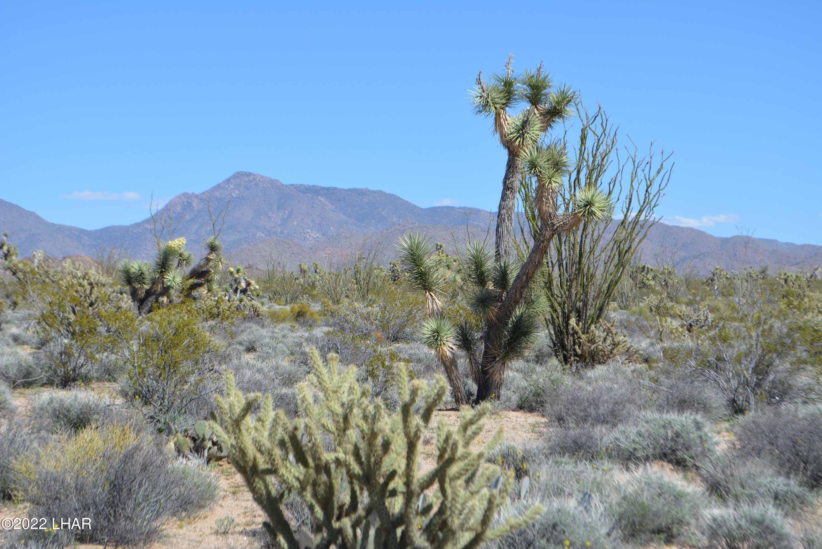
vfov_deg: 16.6
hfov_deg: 24.6
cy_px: 274
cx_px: 411
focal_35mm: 82
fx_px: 1885
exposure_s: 1/250
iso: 100
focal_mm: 55
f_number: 8
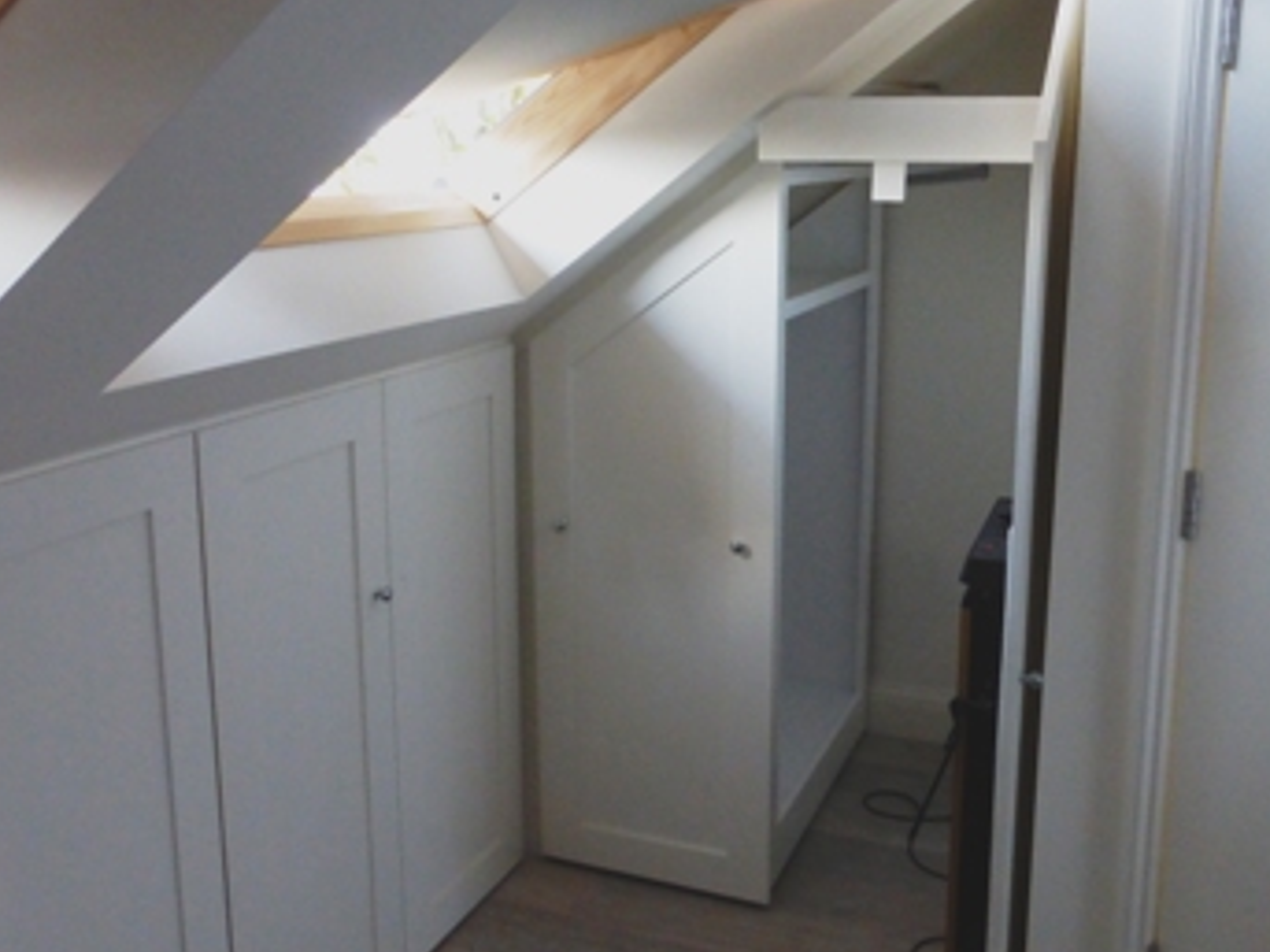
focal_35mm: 35
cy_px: 404
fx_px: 1284
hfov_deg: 52.6
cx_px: 659
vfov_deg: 40.6
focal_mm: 4.3
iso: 500
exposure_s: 1/125
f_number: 3.3
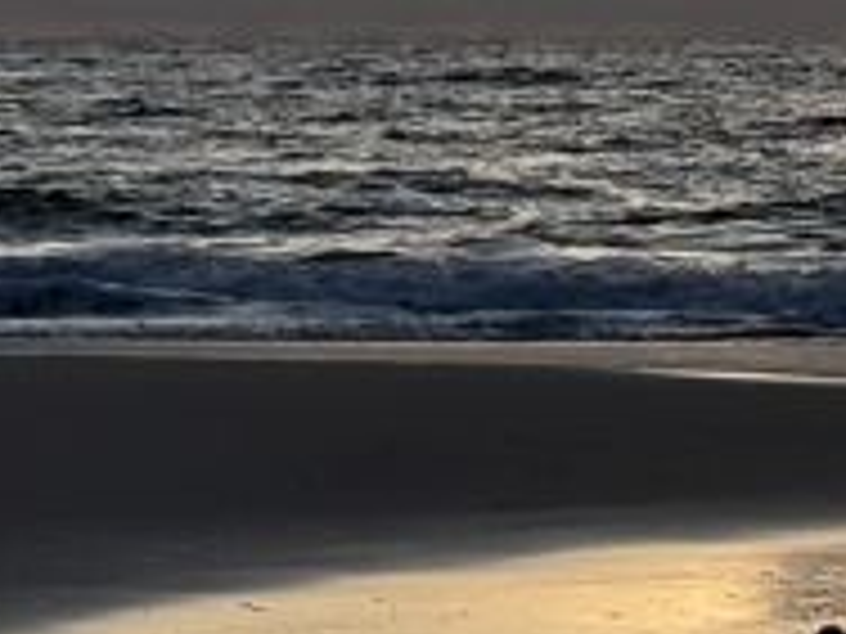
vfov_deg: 4.2
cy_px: -265
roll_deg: +0.0
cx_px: 1332
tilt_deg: +1.1
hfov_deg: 5.5
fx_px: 8652
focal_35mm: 354
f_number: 1.6
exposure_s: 1/4425
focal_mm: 5.96
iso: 32
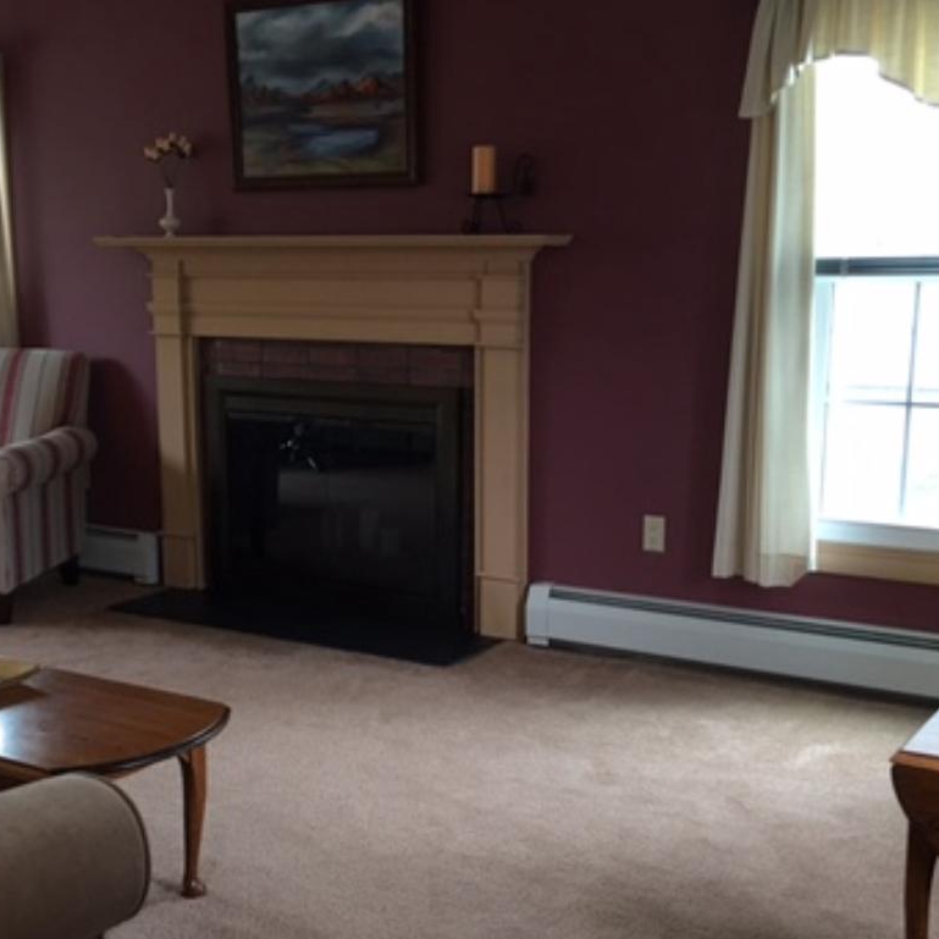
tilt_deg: -11.1
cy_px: 562
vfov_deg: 35.2
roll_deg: +0.2
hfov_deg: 35.2
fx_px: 1473
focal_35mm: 48
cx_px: 379
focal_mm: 4.15
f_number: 2.2
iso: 40
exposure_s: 1/15
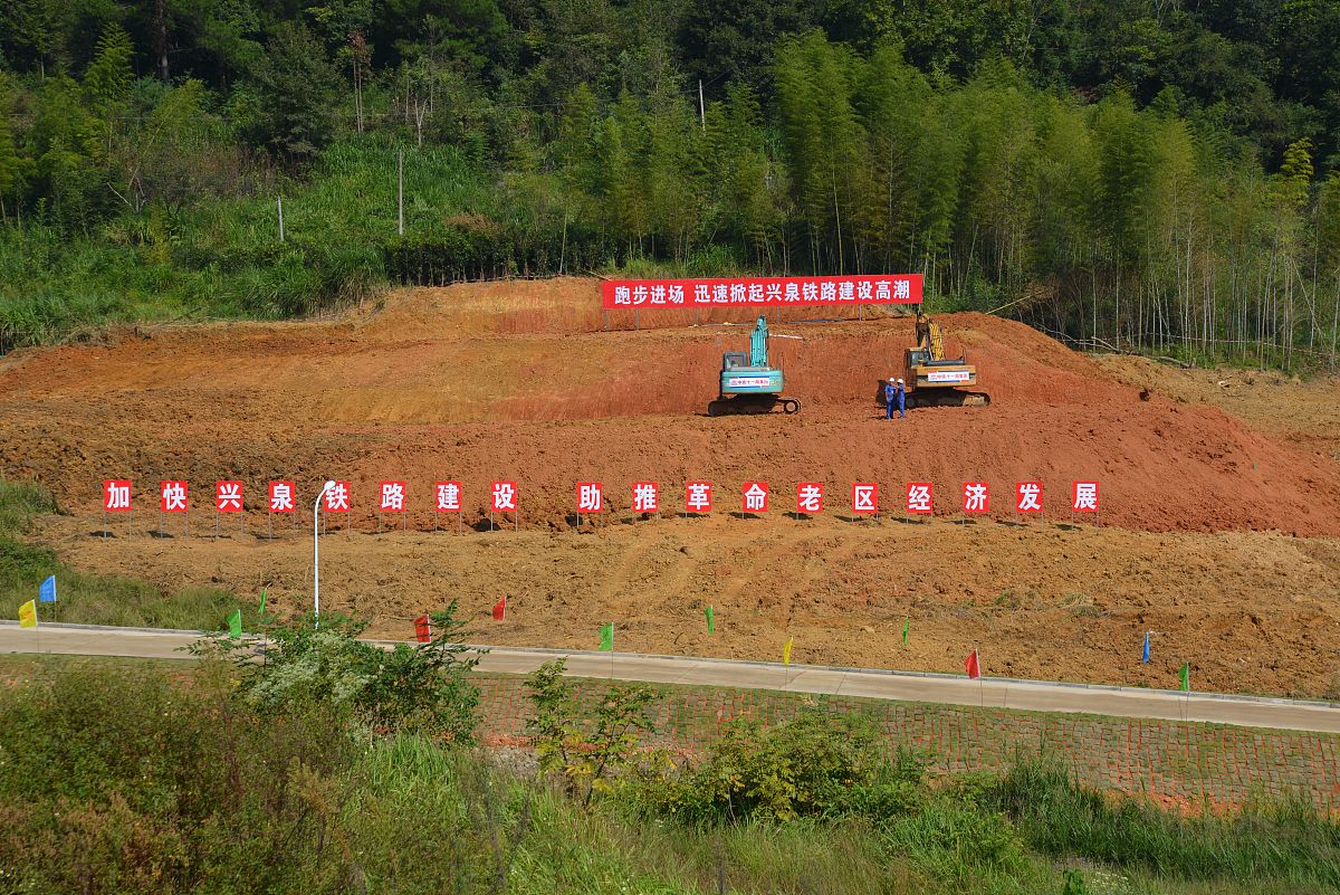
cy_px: 448
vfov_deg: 16.1
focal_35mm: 85
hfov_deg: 23.9
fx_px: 3165
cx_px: 670
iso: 100
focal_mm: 85
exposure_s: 1/320
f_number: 9
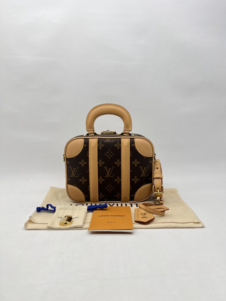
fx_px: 226
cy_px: 150
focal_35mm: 26
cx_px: 113
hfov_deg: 53.1
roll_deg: +0.5
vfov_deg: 67.3
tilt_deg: -7.3
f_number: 1.5
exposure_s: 1/135
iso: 32
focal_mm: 5.7
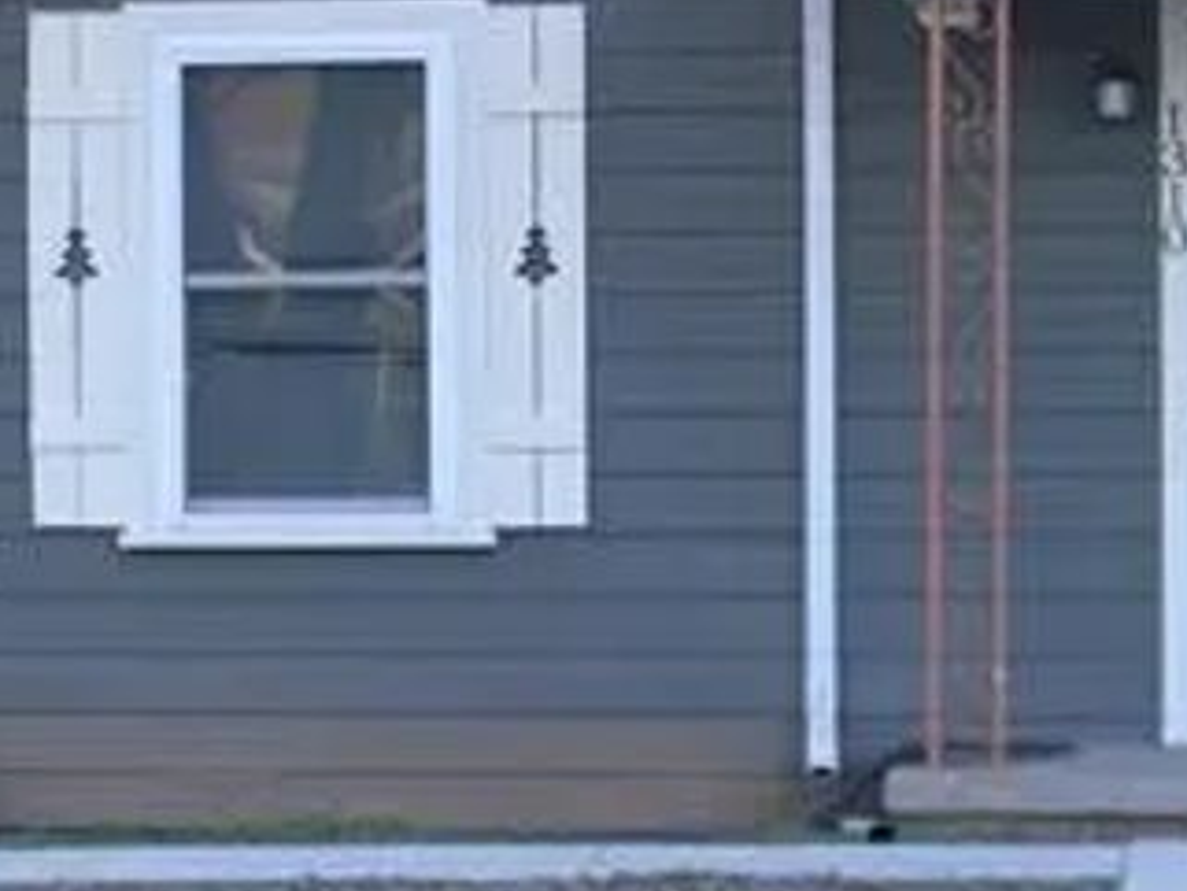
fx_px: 5145
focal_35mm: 150
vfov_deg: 9.9
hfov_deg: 13.1
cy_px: 606
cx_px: 281
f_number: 3.9
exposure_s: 1/44.4
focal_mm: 8.6
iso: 112
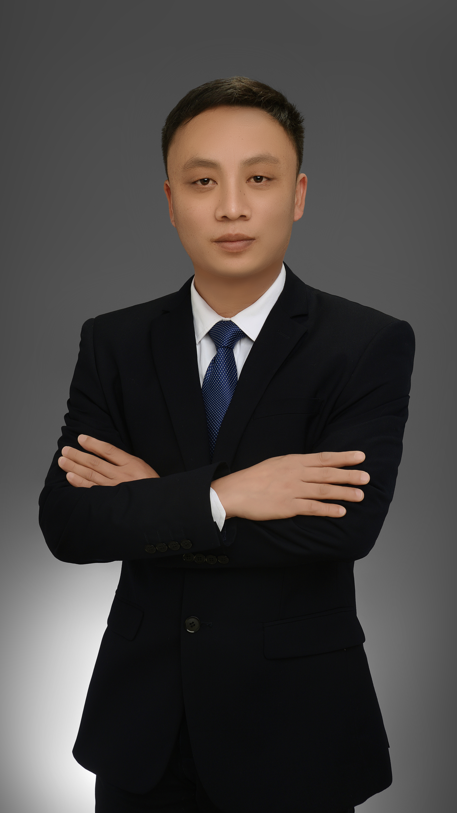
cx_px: 230
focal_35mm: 48
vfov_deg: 42.9
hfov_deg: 24.9
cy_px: 411
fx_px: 1034
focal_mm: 45
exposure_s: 1/125
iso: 100
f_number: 8
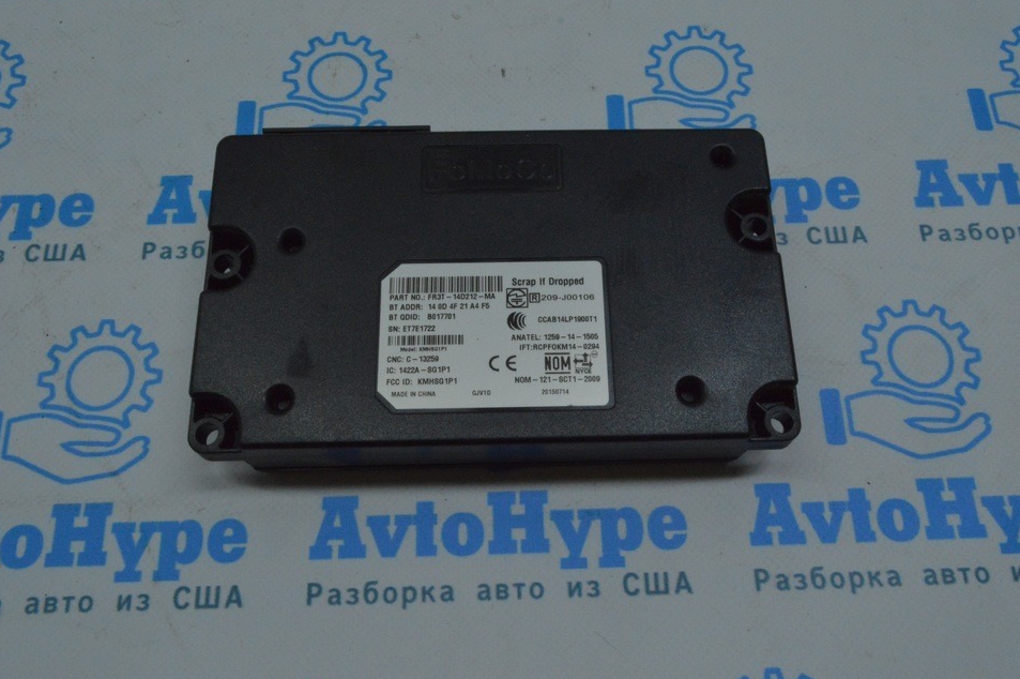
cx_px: 500
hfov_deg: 63.7
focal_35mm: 29
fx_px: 821
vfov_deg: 44.9
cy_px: 336
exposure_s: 1/80
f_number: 22
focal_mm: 18
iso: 3200
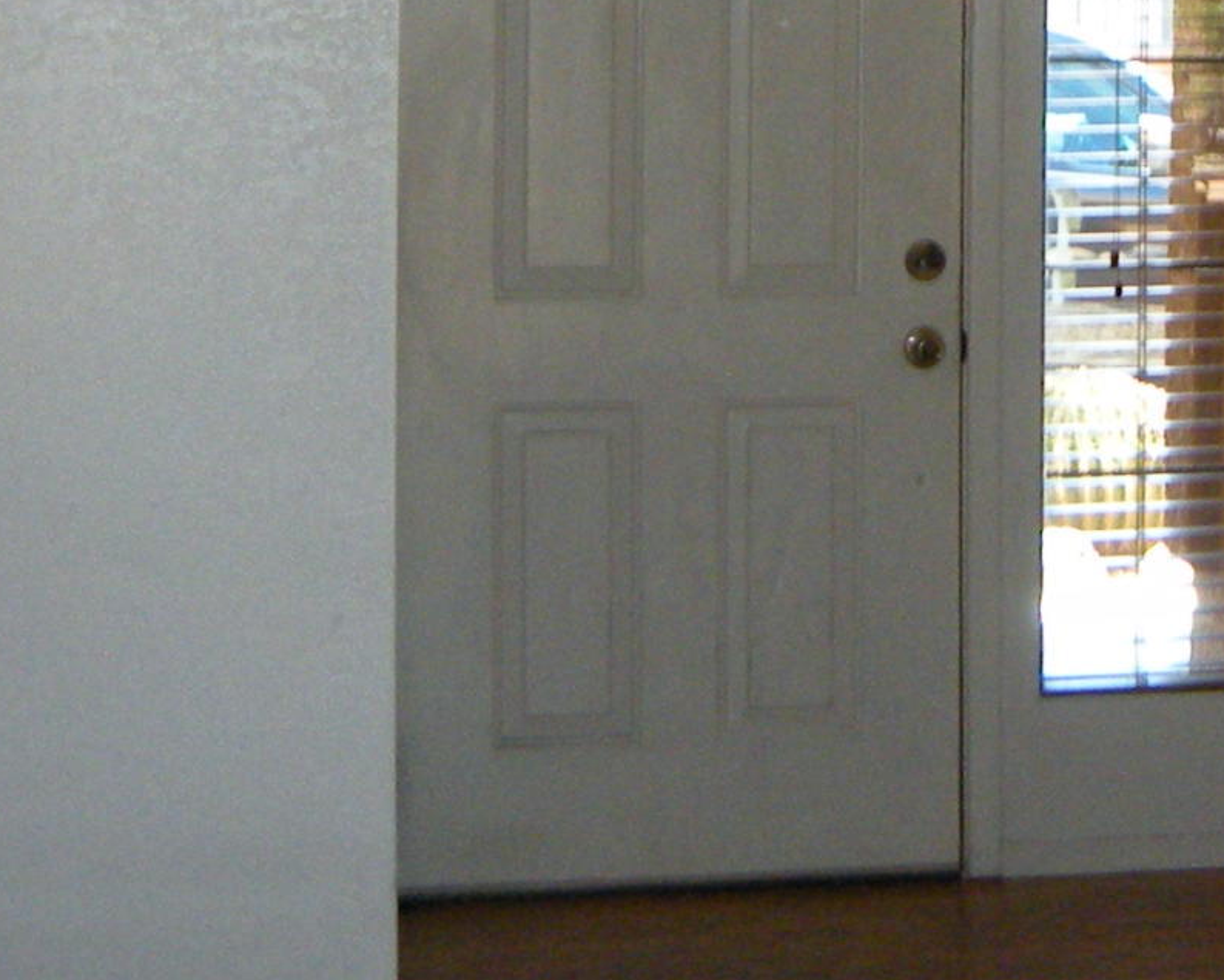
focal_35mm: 129
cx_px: 1876
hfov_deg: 13.9
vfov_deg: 11.7
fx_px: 4675
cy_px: -219
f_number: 3.8
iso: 200
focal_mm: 5.9
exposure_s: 1/55.6
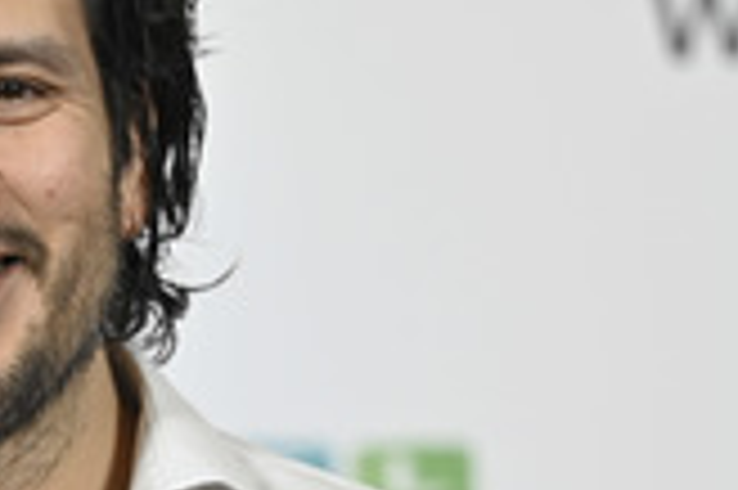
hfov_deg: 5.8
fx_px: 7311
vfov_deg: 3.8
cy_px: 342
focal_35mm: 357
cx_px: -70
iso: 800
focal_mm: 130
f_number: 2.8
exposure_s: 1/640
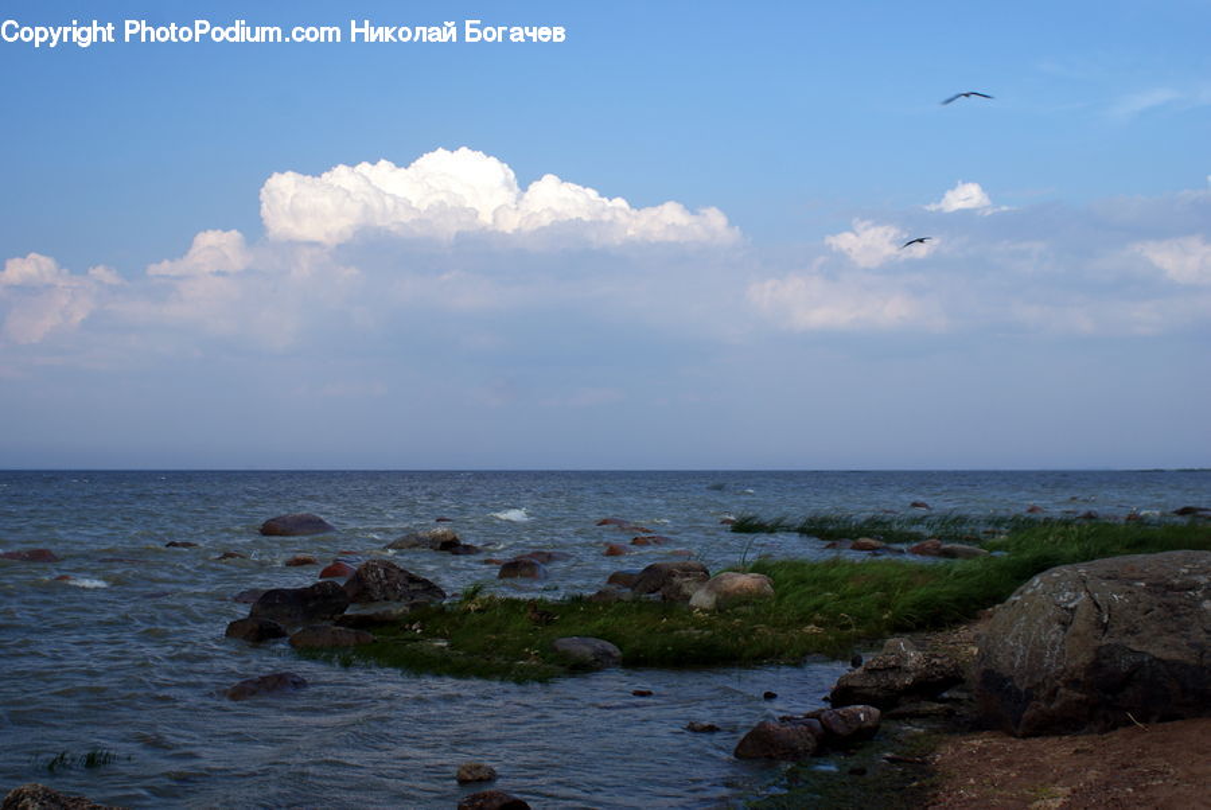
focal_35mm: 42
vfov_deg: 32.0
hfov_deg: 46.4
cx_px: 606
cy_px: 405
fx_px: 1414
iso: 100
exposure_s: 1/100
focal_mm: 28
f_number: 8
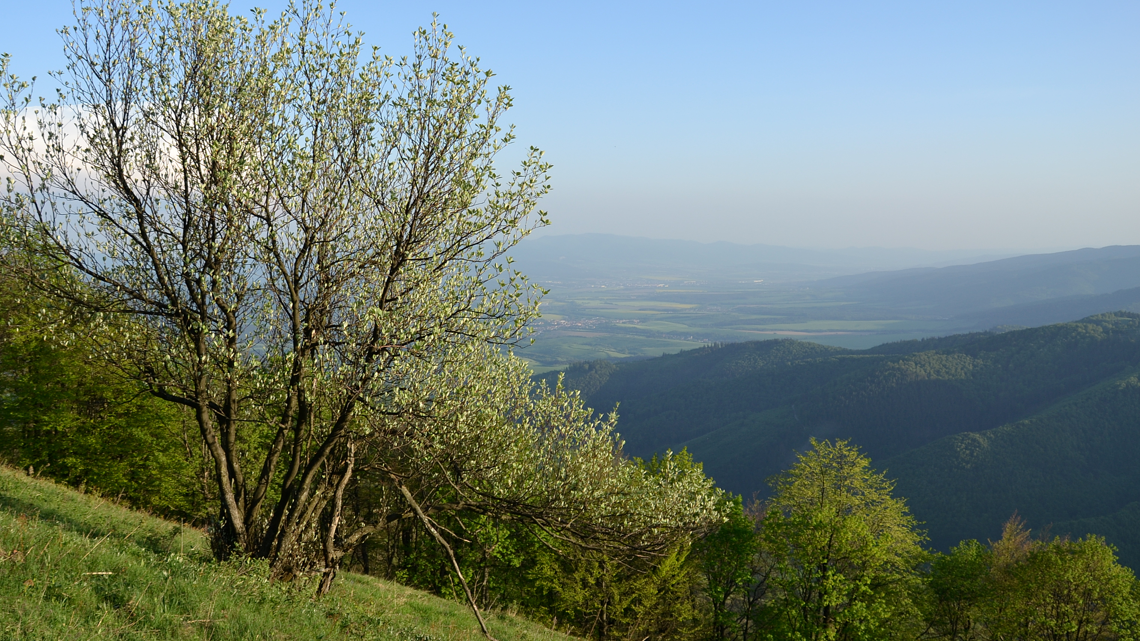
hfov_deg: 53.2
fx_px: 1136
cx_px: 512
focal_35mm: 38
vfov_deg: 31.5
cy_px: 314
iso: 100
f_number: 6.3
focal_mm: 21
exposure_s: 1/160
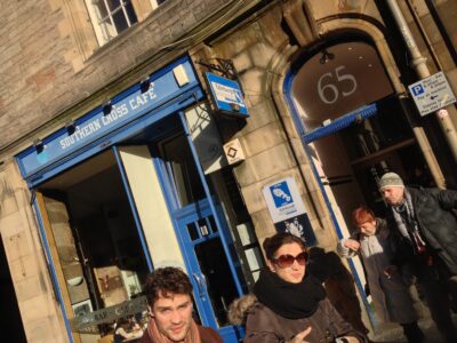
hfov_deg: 52.6
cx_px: 228
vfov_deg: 40.7
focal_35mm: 35
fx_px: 462
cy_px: 172
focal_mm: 4.28
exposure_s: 1/1381
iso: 50
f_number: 2.4
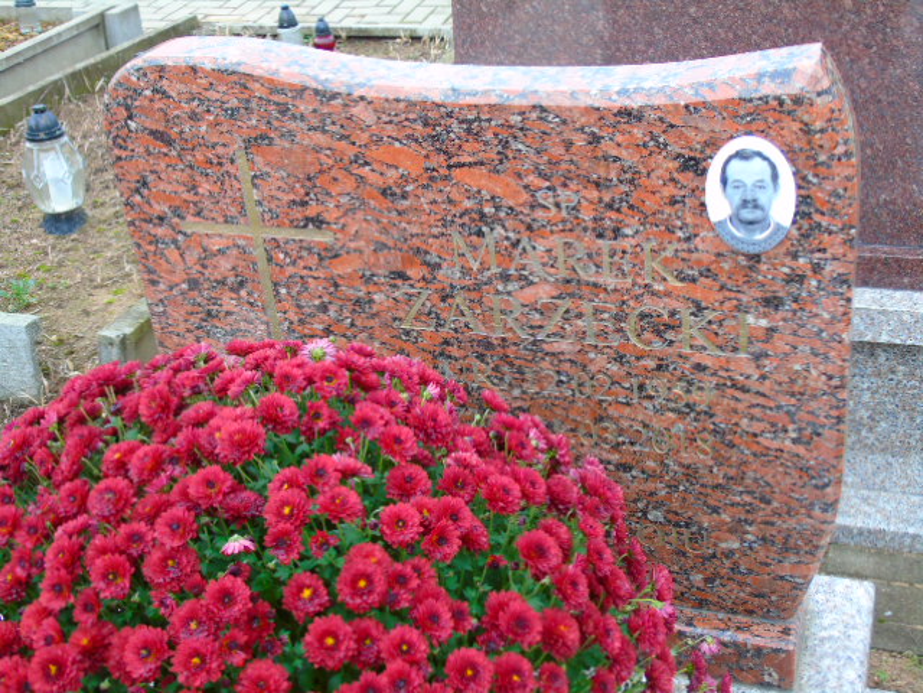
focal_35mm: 46
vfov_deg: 31.5
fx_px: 1227
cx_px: 462
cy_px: 346
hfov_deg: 41.2
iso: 200
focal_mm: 8.2
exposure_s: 1/30
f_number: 4.1
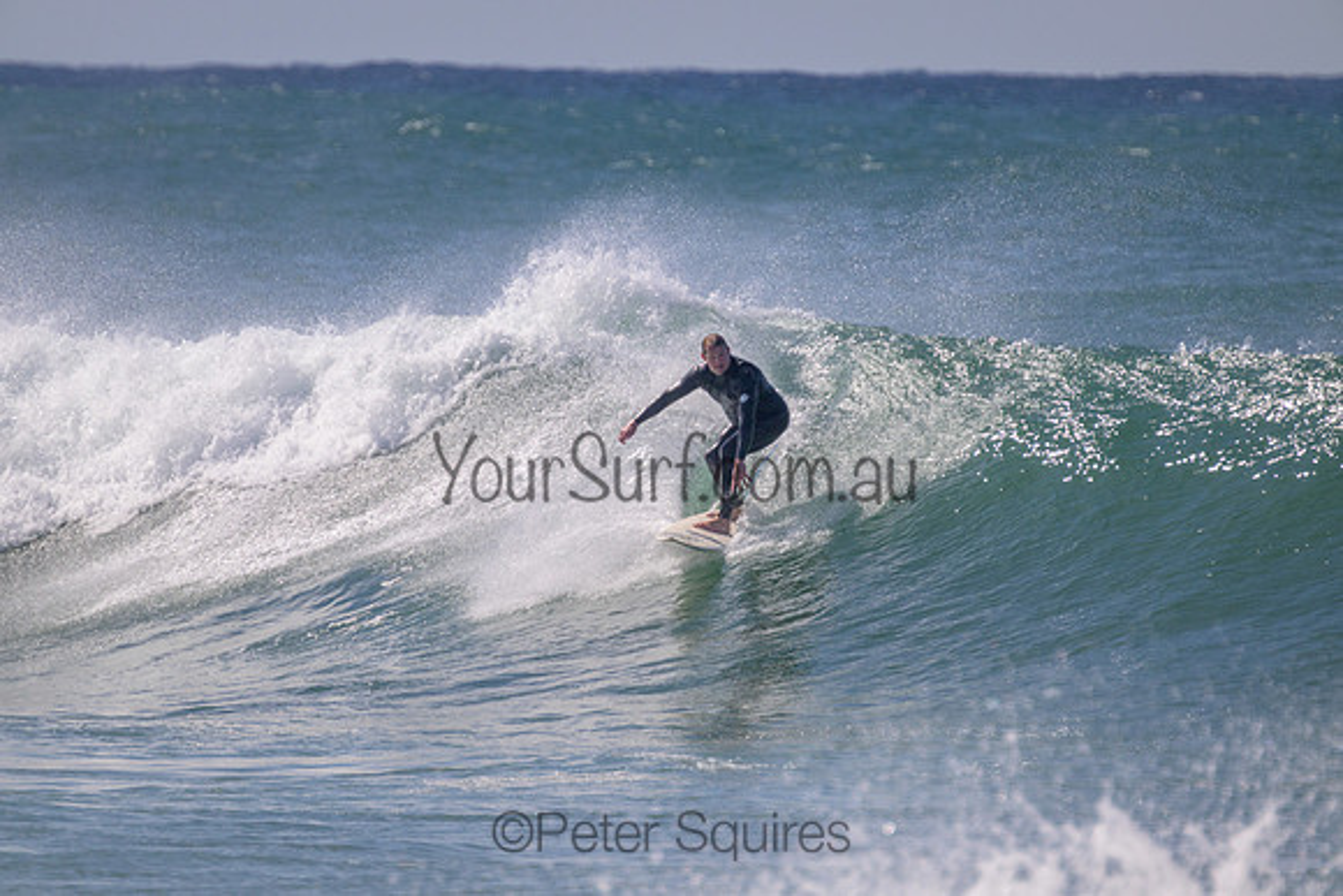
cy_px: 448
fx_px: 29850
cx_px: 672
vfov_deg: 1.7
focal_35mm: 800
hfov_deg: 2.6
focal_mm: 800
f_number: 11
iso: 640
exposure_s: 1/2000
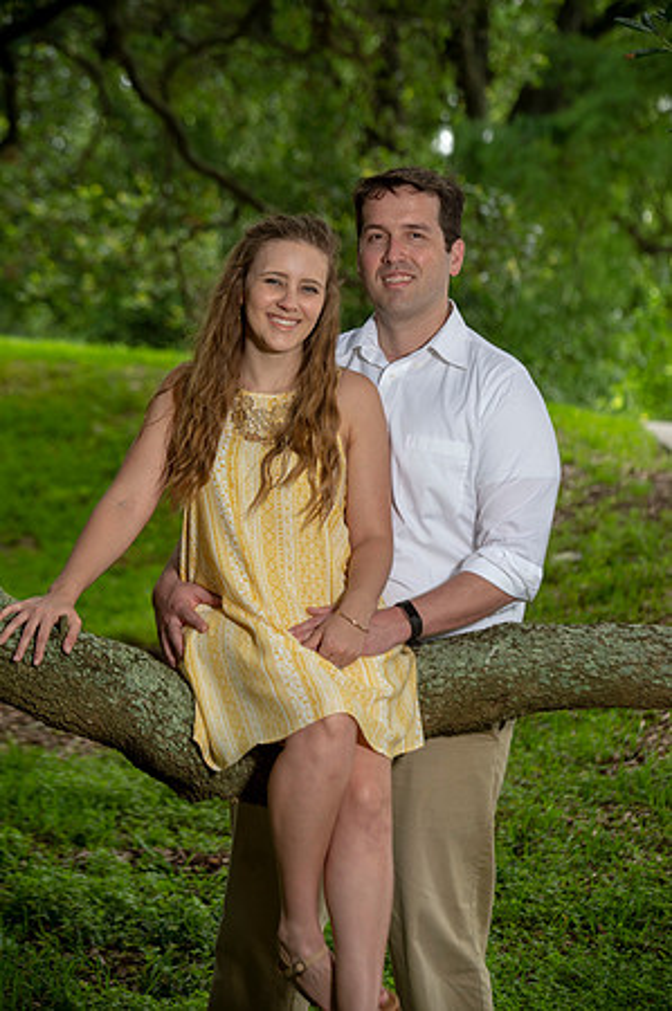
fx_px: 3255
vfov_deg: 17.7
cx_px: 336
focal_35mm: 116
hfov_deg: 11.8
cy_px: 506
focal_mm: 116
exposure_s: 1/125
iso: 250
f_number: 5.6
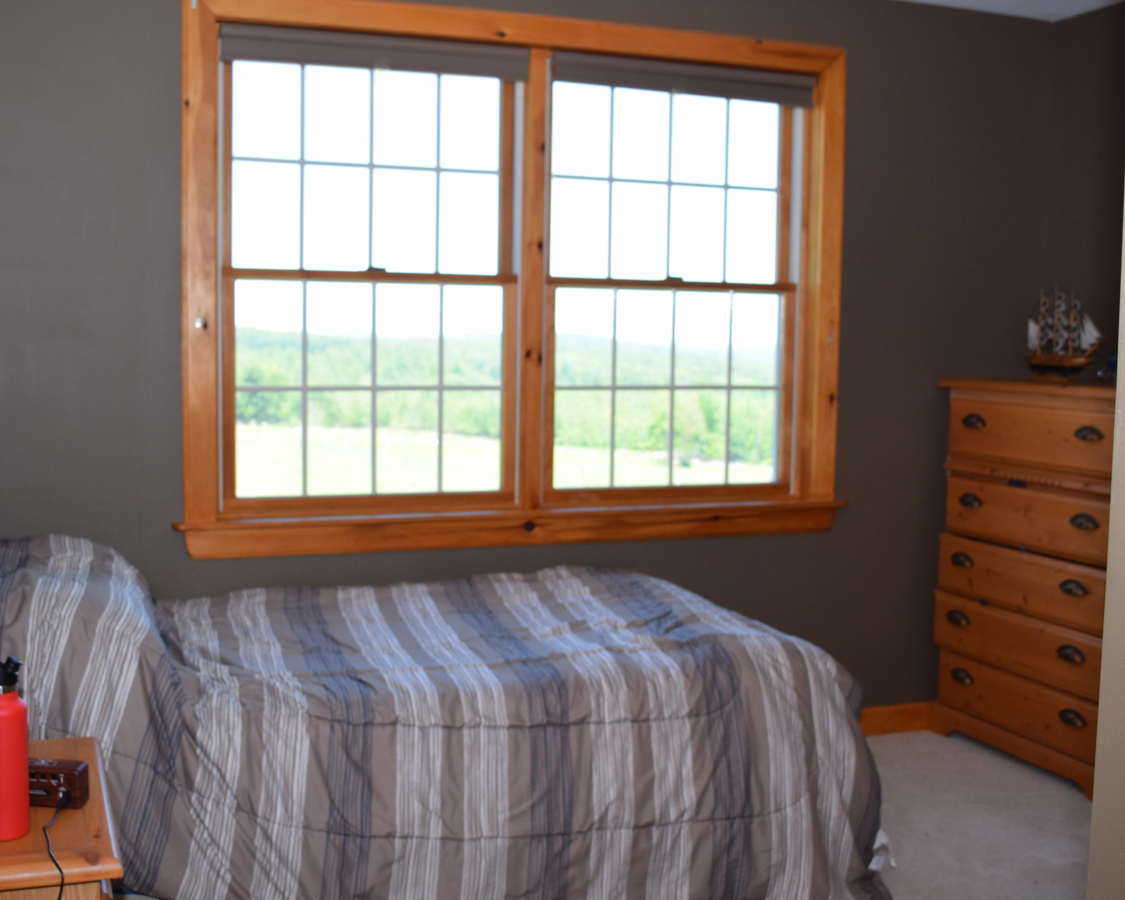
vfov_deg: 37.7
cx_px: 478
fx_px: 1318
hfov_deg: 46.1
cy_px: 449
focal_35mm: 40
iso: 400
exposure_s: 1/125
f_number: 5.6
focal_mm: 23
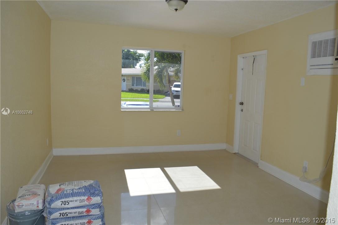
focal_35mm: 27
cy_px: 112
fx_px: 253
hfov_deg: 67.4
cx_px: 169
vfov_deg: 47.8
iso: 100
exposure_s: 1/200
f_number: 5.6
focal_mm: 18
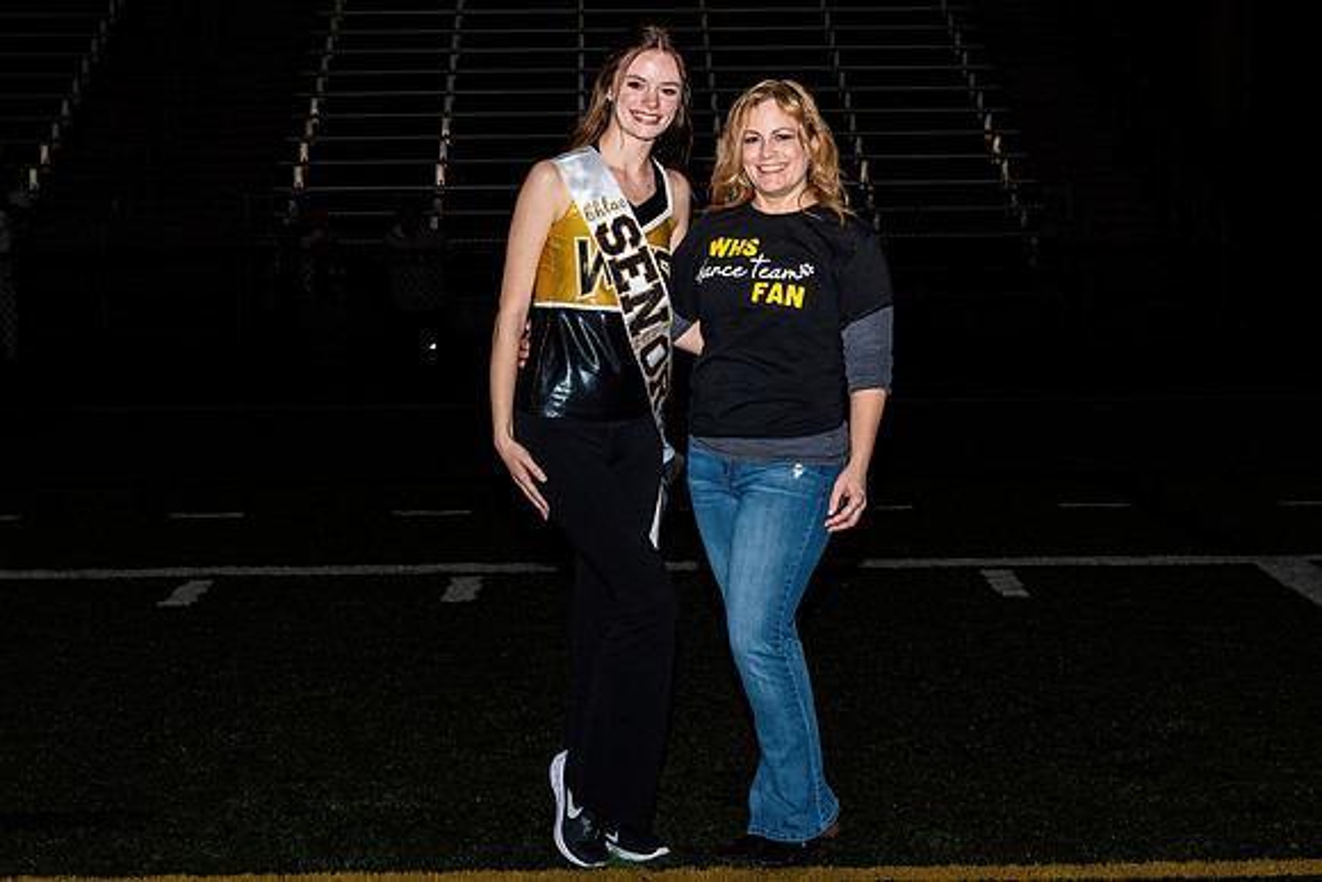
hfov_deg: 26.9
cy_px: 411
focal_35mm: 75
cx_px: 675
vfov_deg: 18.1
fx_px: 2764
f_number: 5
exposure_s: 1/200
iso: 320
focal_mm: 42
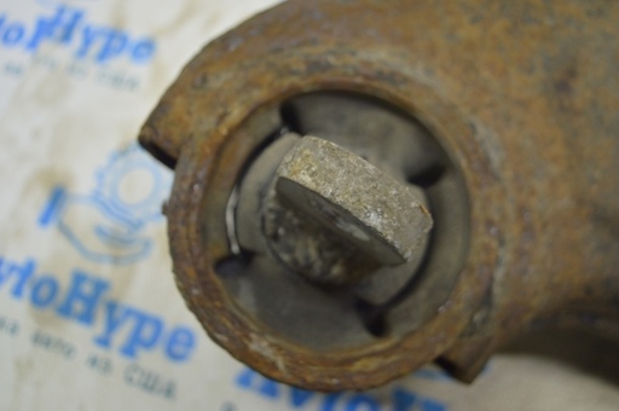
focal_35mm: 45
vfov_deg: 29.7
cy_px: 160
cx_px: 282
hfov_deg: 43.6
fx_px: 773
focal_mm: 24
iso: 400
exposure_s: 1/50
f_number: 4
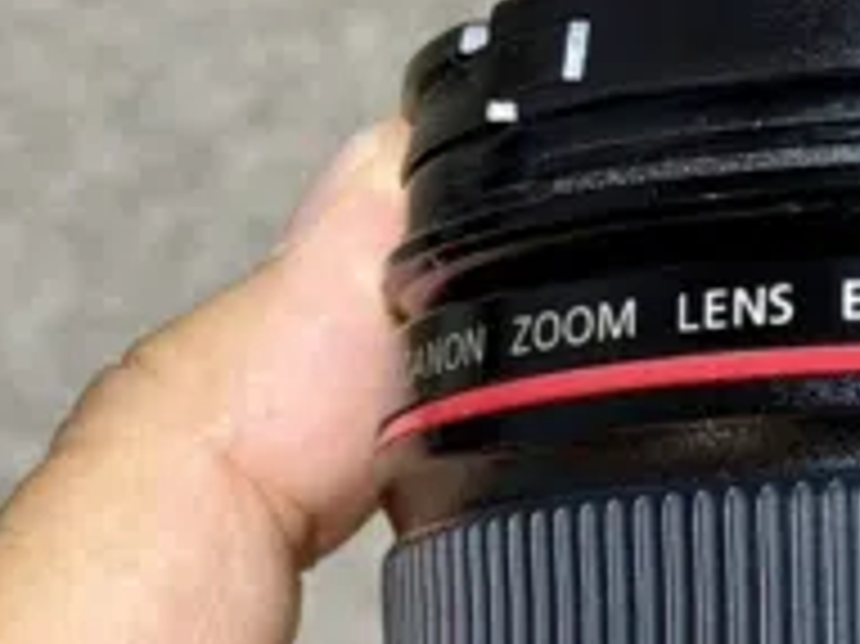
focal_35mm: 161
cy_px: 856
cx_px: 986
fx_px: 3997
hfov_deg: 12.1
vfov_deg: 9.0
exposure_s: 1/50
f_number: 1.78
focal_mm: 6.76
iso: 200
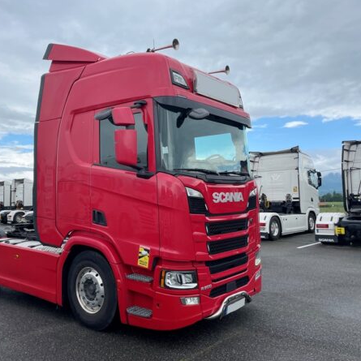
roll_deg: +0.8
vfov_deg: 52.5
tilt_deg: +6.1
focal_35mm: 31
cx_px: 130
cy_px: 181
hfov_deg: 51.8
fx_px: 366
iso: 32
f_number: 1.6
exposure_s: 1/1984
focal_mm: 4.2
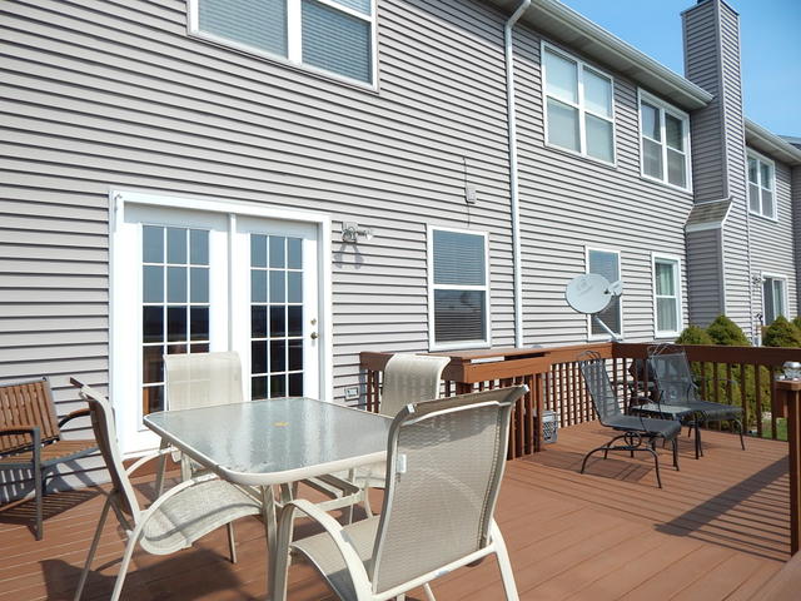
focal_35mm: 22
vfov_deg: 61.1
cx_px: 400
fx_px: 509
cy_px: 300
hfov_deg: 76.4
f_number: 6
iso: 125
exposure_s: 1/400
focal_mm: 4
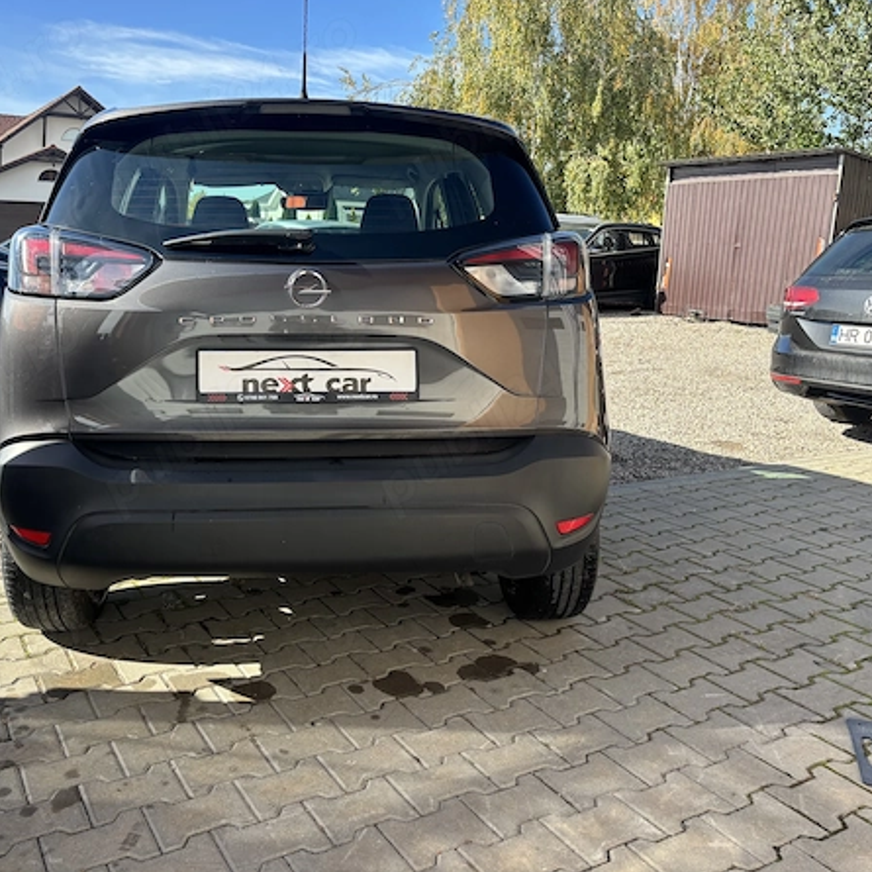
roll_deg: -1.3
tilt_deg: -12.8
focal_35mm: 31
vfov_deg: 52.5
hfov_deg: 52.3
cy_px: 433
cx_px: 366
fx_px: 883
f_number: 1.6
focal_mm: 5.96
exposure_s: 1/1007
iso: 50
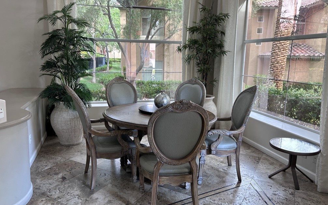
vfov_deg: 44.5
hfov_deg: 66.5
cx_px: 162
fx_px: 250
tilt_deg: -9.0
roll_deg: -1.2
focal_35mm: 28
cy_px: 108
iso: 100
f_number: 1.5
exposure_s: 1/120
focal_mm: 5.7
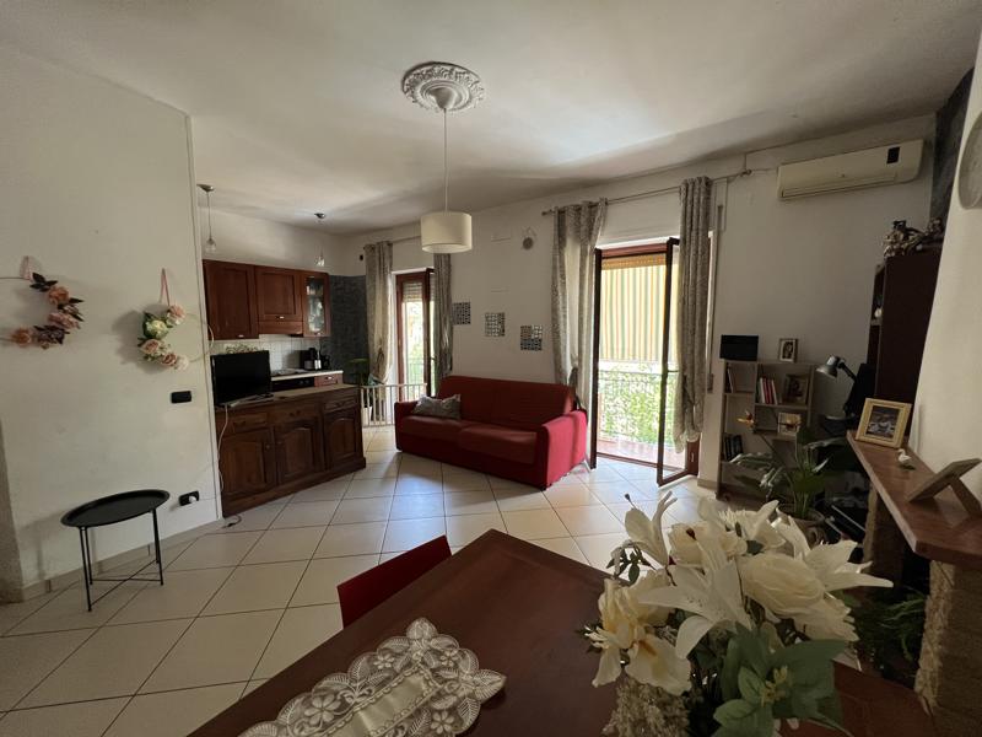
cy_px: 368
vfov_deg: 89.9
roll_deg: +0.5
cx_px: 491
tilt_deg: -6.3
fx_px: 369
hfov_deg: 106.2
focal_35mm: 13
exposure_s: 1/74
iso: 250
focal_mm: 1.57
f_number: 1.8
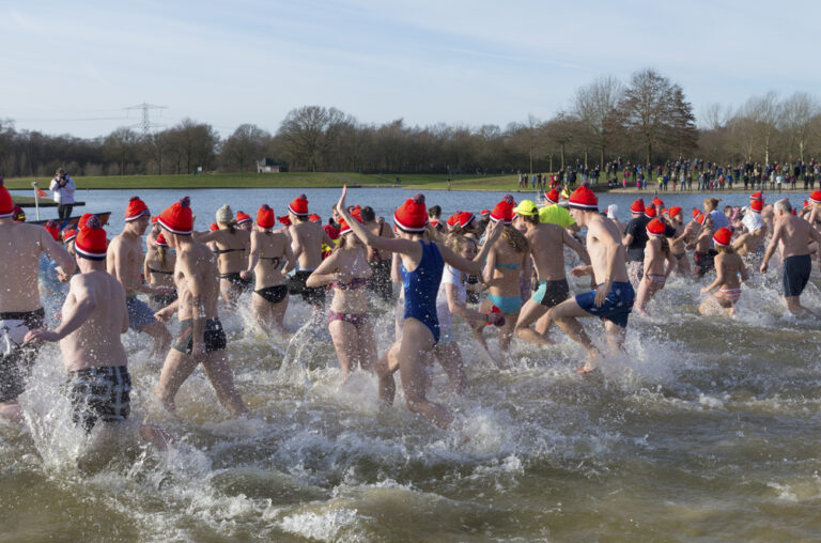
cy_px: 272
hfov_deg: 40.4
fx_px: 1115
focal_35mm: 49
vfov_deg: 27.4
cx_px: 410
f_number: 5.6
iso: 200
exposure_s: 1/500
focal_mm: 32.5
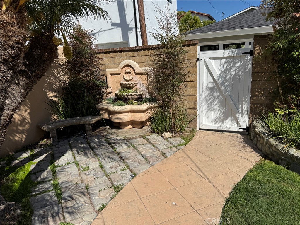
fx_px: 208
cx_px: 150
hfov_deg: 71.6
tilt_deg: -15.5
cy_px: 112
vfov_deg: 56.8
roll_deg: +3.5
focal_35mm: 24
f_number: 1.78
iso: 80
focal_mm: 6.76
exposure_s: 1/9009
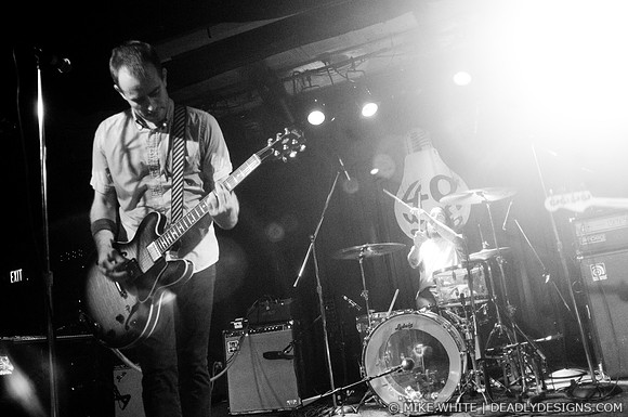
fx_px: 523
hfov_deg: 62.0
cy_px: 208
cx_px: 314
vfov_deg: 43.5
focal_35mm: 30
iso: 1000
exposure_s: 1/40
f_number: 2.8
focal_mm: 20
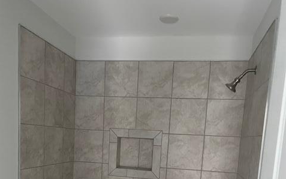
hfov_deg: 52.8
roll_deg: -4.3
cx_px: 143
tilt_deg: -5.9
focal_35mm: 37
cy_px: 177
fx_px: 288
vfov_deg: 31.9
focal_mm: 4.2
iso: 500
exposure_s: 1/42
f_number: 1.6
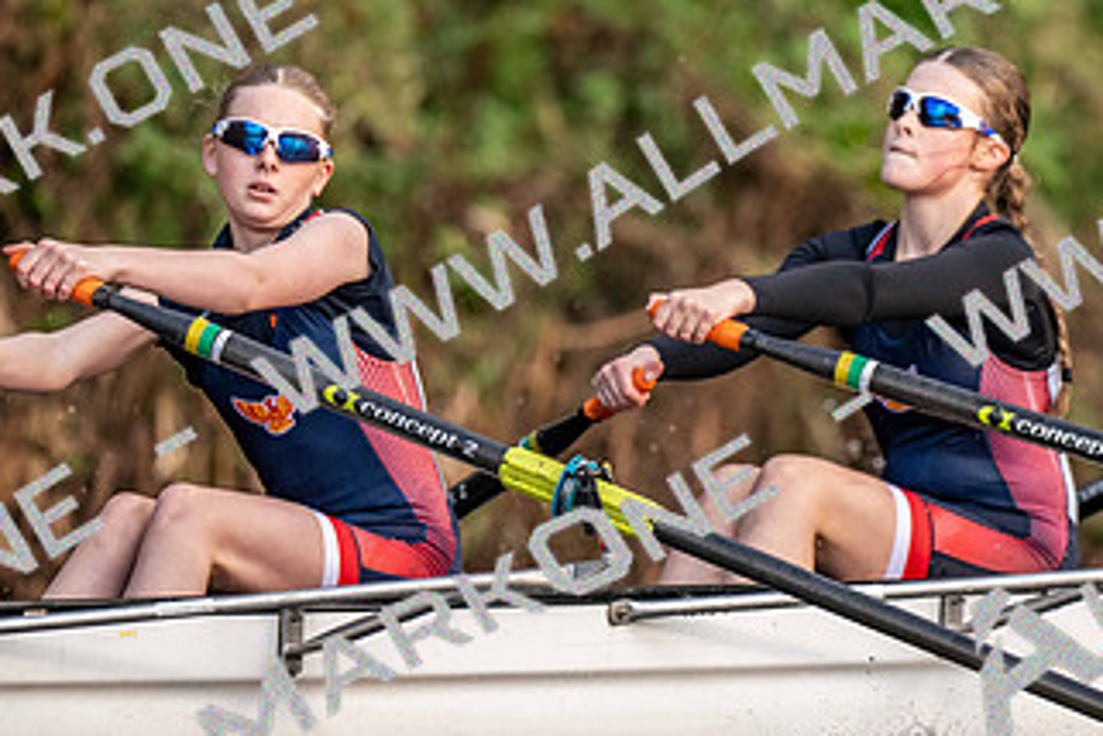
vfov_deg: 1.3
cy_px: 425
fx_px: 33210
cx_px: 677
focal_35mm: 1084
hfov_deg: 1.9
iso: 1600
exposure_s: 1/2500
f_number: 4
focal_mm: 600
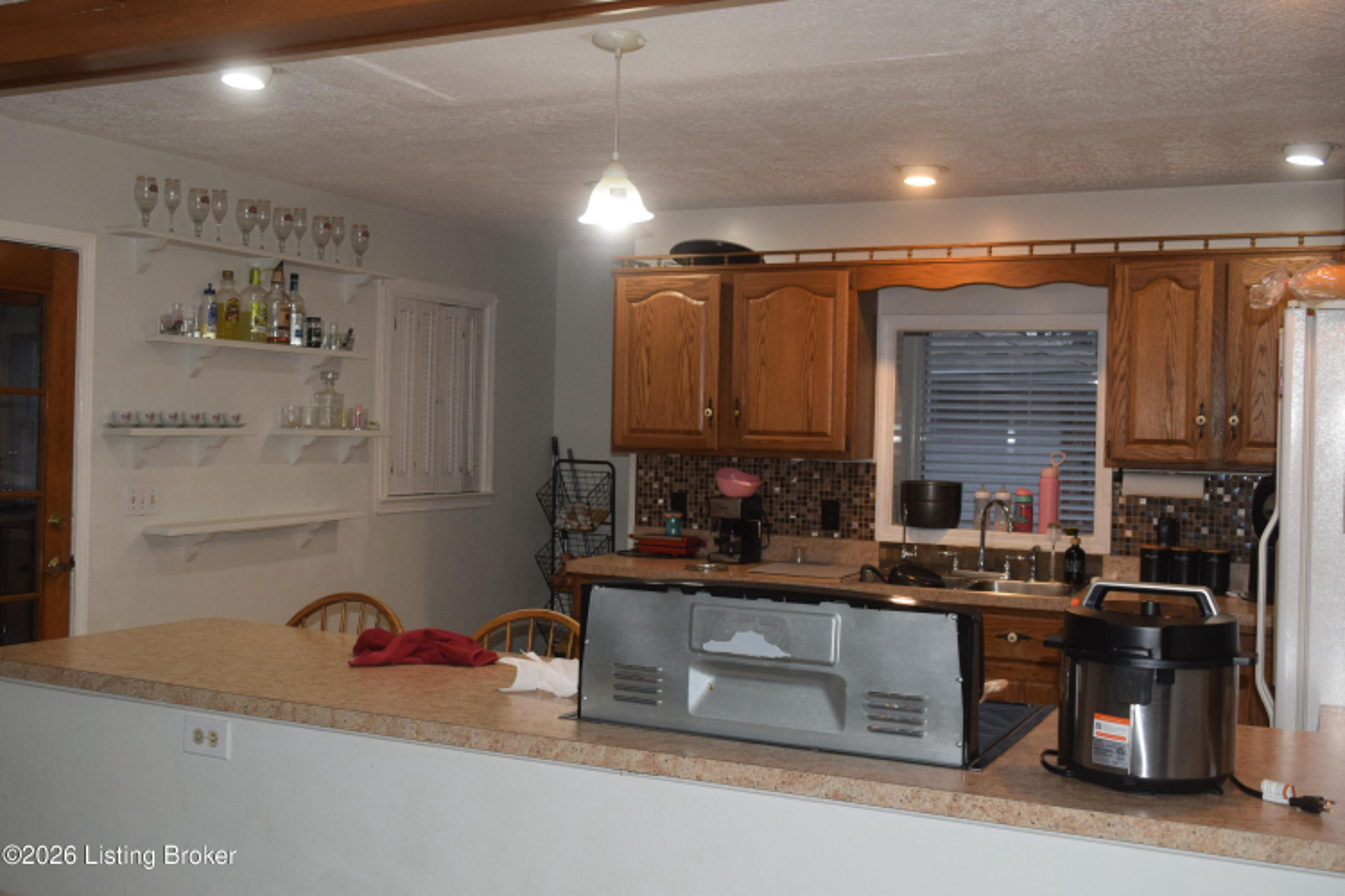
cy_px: 448
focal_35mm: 38
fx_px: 1401
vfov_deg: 35.5
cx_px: 672
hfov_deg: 51.3
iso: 800
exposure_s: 1/100
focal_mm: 25
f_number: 5.6
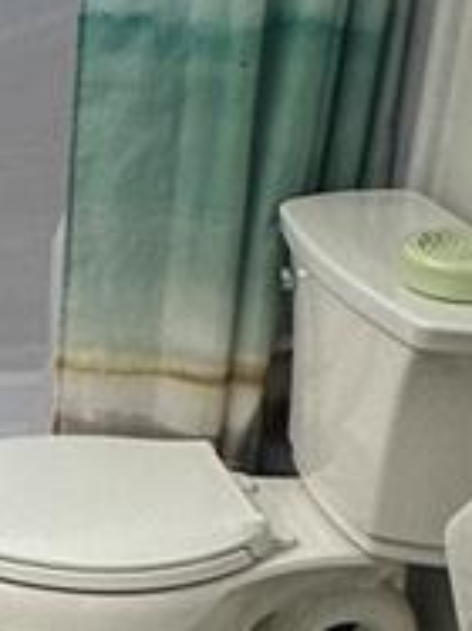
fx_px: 1638
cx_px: -320
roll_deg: -0.5
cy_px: 314
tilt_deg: -21.4
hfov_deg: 14.7
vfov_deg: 21.8
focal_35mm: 90
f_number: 2.2
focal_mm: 2.22
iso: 160
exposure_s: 1/120
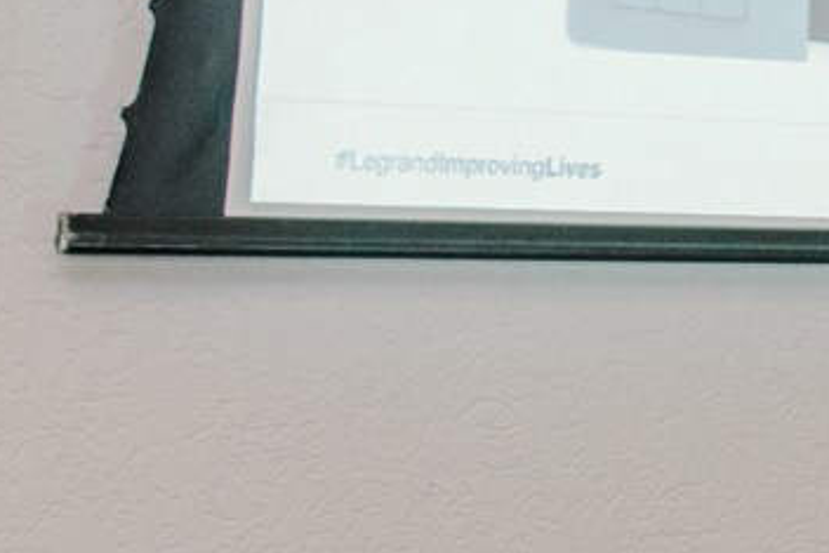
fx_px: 3663
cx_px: 1795
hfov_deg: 11.3
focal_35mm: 159
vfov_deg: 8.6
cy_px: -39
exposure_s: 1/200
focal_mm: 28
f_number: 2.8
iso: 2500
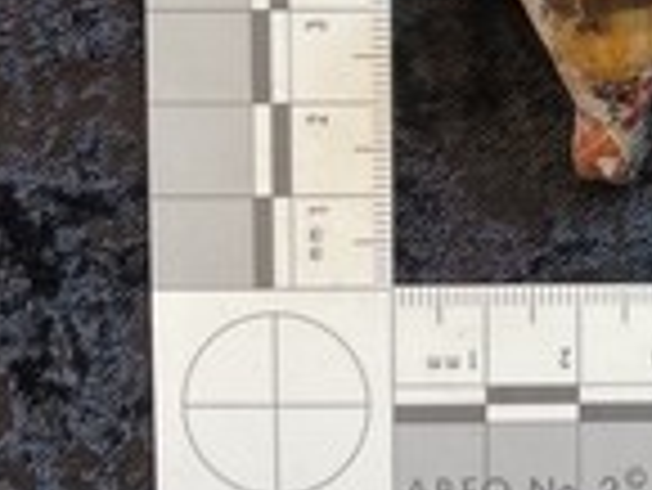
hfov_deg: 25.4
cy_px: 25
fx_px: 1320
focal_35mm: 70
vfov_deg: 20.5
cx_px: 751
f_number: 1.8
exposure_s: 1/50
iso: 40
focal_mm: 3
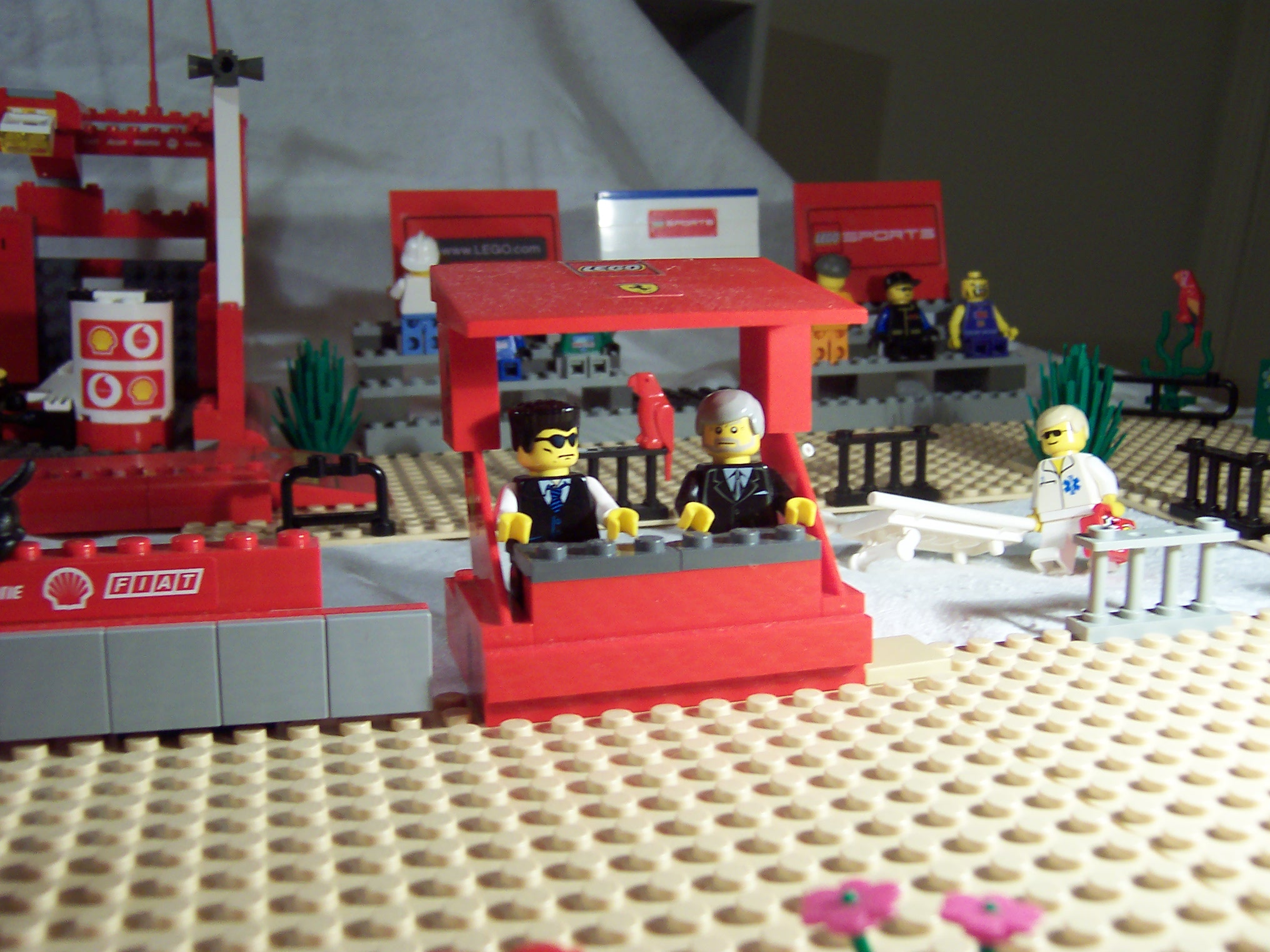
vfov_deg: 39.7
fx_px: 1321
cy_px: 476
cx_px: 635
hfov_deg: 51.4
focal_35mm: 36
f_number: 2.8
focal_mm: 5.6
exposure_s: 1/30
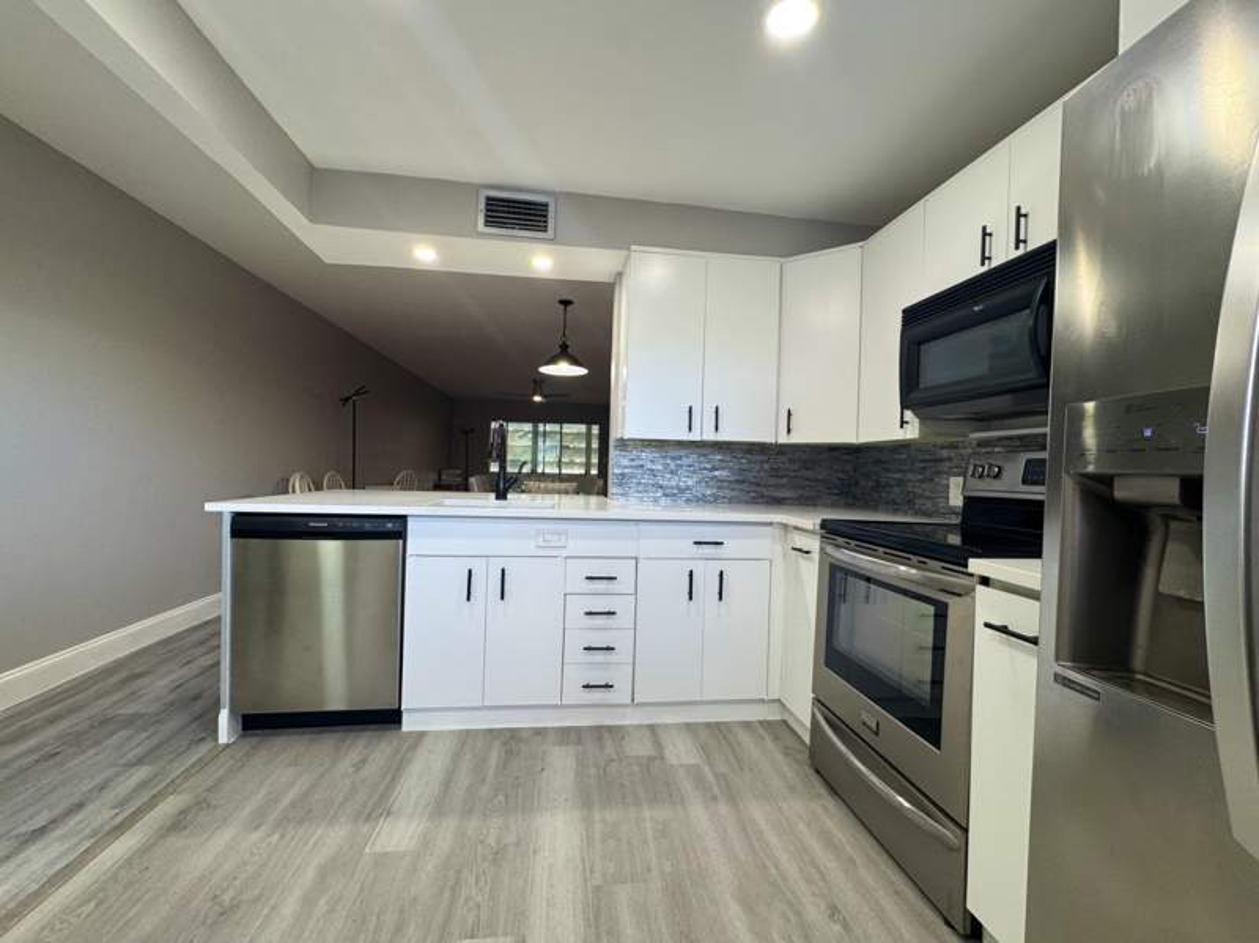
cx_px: 630
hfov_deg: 102.1
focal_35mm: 14
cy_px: 472
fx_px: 509
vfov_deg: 85.6
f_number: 2.2
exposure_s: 1/120
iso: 160
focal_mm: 2.22
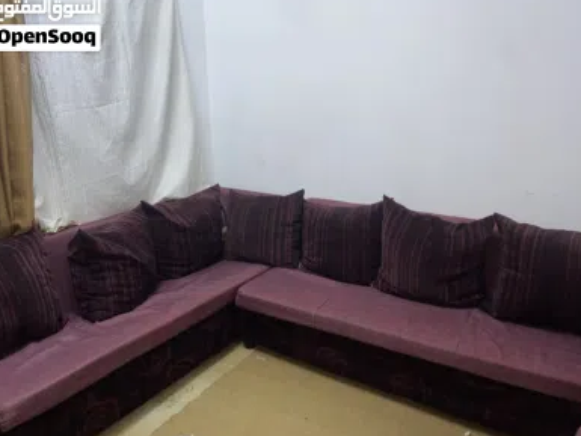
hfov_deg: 65.3
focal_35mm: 27
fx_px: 453
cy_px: 217
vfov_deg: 51.4
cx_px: 287
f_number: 1.8
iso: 64
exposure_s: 1/17
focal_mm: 4.25
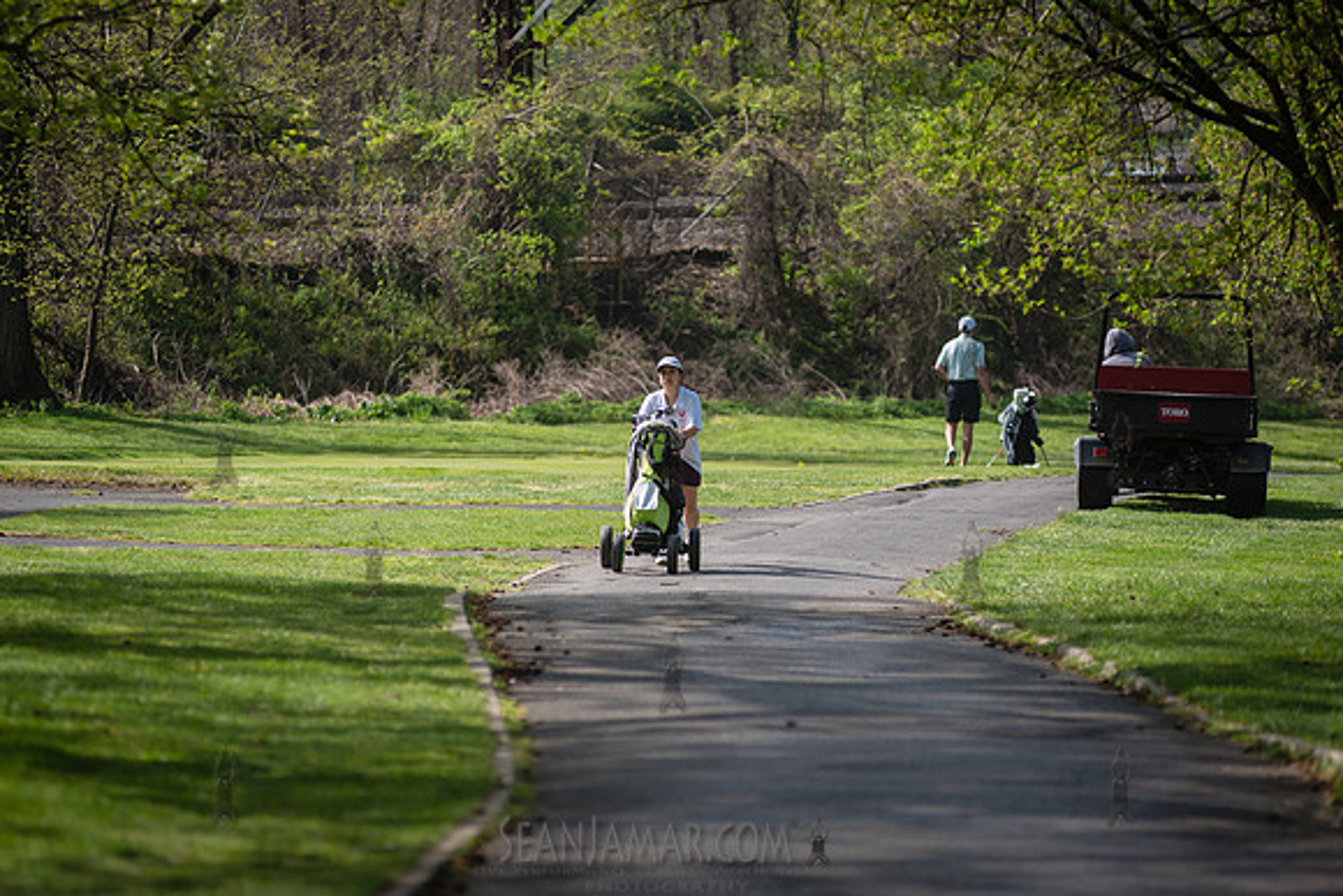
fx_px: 7532
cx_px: 672
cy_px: 448
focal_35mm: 202
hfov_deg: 10.2
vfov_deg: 6.8
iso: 100
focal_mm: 200
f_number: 4
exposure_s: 1/800
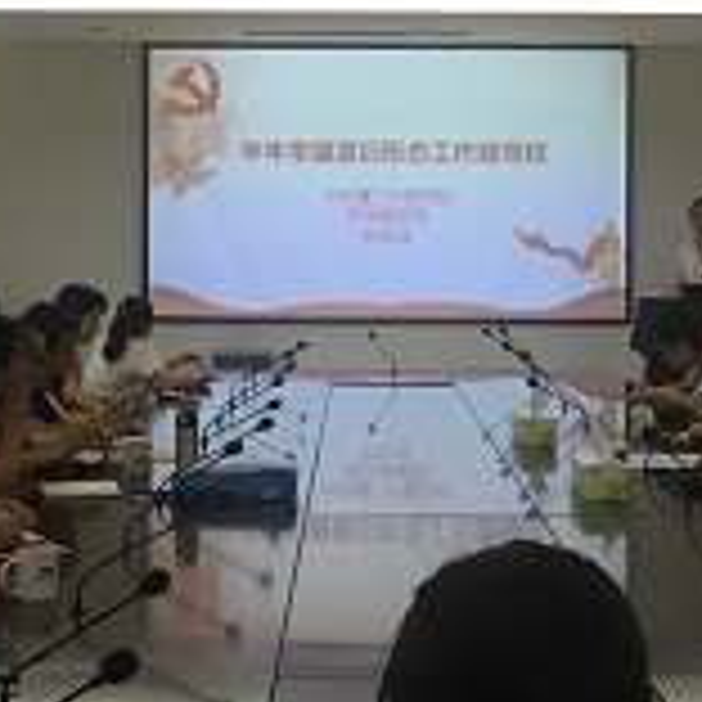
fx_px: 1881
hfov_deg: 21.1
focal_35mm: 82
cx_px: 342
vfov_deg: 21.1
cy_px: 259
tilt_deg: -0.7
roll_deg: -1.2
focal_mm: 4.15
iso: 50
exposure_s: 1/33
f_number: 2.2
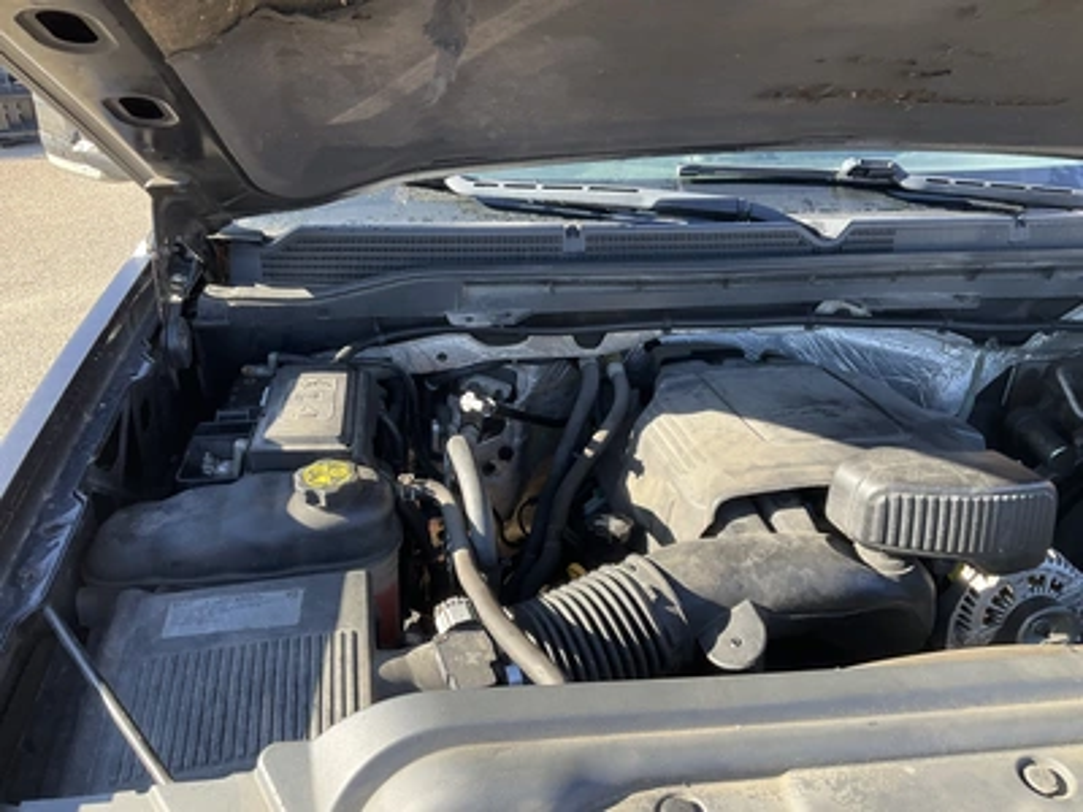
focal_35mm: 29
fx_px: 907
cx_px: 542
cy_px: 406
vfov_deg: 48.2
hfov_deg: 61.7
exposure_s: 1/134
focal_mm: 3
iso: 25
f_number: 1.8
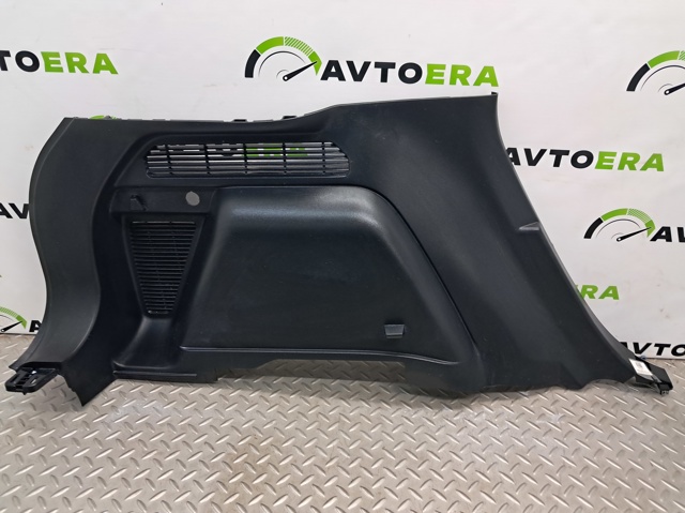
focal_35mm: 27
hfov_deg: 65.4
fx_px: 534
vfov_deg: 51.3
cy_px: 256
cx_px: 342
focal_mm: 4
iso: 160
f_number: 1.8
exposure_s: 1/50
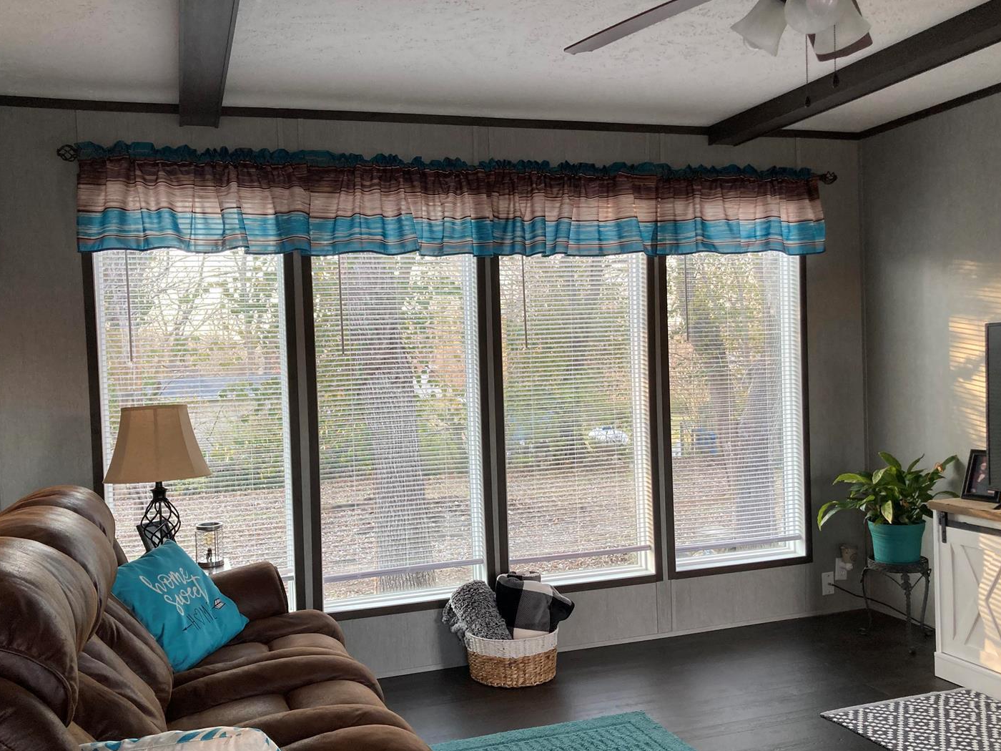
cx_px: 473
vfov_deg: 44.1
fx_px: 925
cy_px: 406
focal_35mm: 32
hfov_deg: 56.8
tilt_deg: -2.5
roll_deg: +2.3
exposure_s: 1/60
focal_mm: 3.99
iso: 64
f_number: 1.8
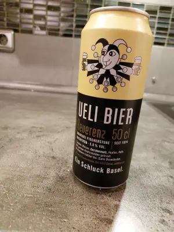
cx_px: 87
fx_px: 161
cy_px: 116
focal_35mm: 24
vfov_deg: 71.6
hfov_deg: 56.8
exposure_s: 1/25
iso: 1600
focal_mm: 5.23
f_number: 1.8
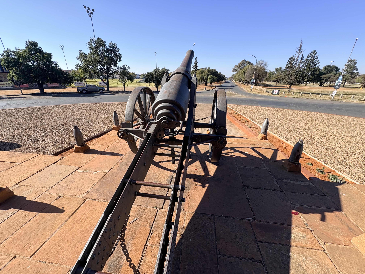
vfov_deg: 85.7
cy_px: 137
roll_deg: -0.3
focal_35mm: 14
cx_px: 182
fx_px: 148
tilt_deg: -21.3
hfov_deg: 102.1
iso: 40
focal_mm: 2.22
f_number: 2.2
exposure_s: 1/700
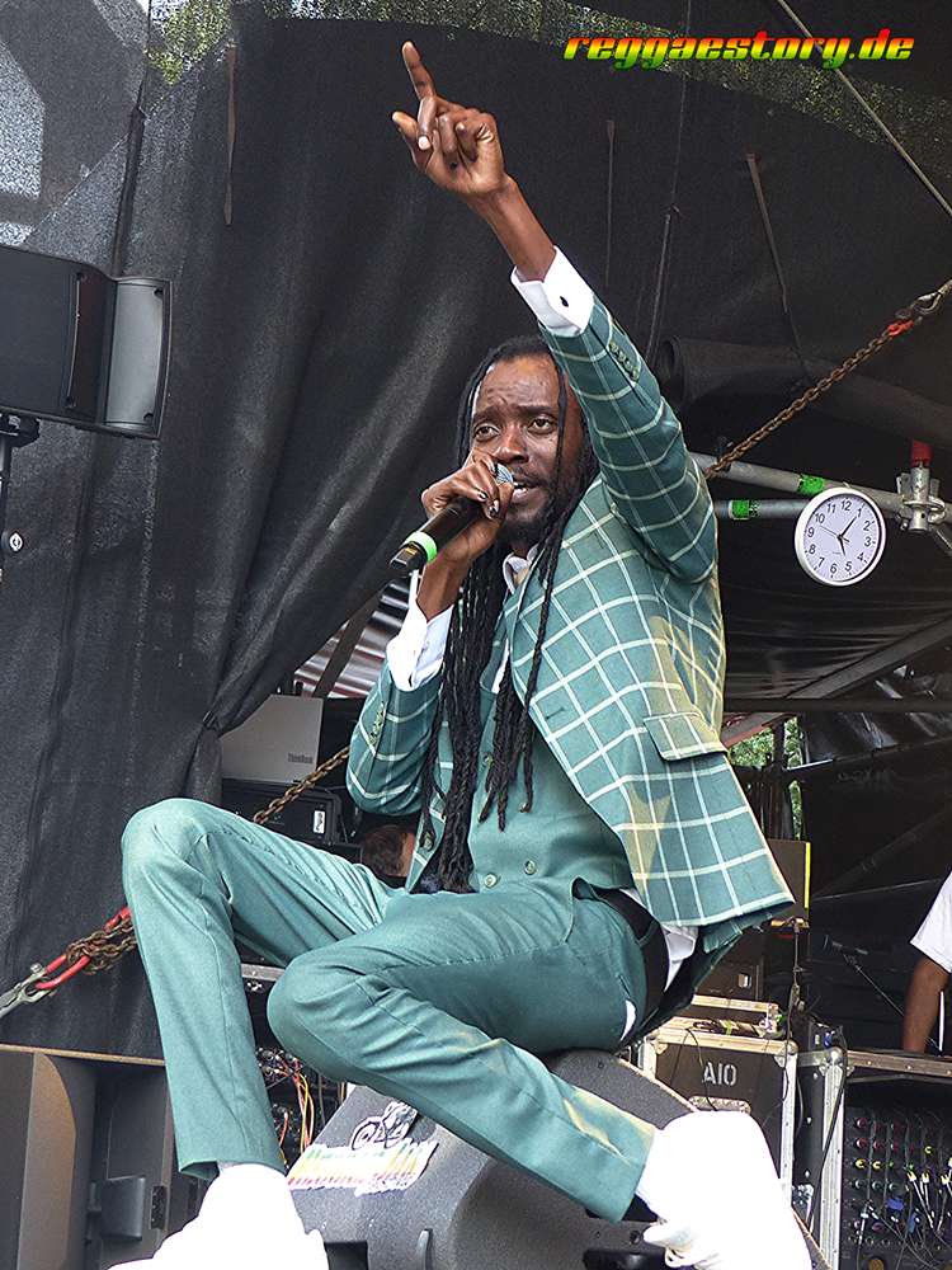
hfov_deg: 24.8
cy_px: 635
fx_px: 2163
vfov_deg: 32.7
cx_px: 476
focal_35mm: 59
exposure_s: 1/60
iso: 160
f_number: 2.8
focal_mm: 10.5
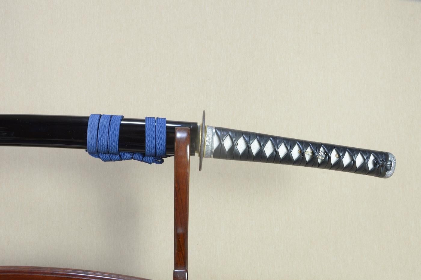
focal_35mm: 30
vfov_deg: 43.5
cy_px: 140
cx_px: 210
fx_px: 351
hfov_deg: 62.0
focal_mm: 20
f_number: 11
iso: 400
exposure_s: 1/1.6
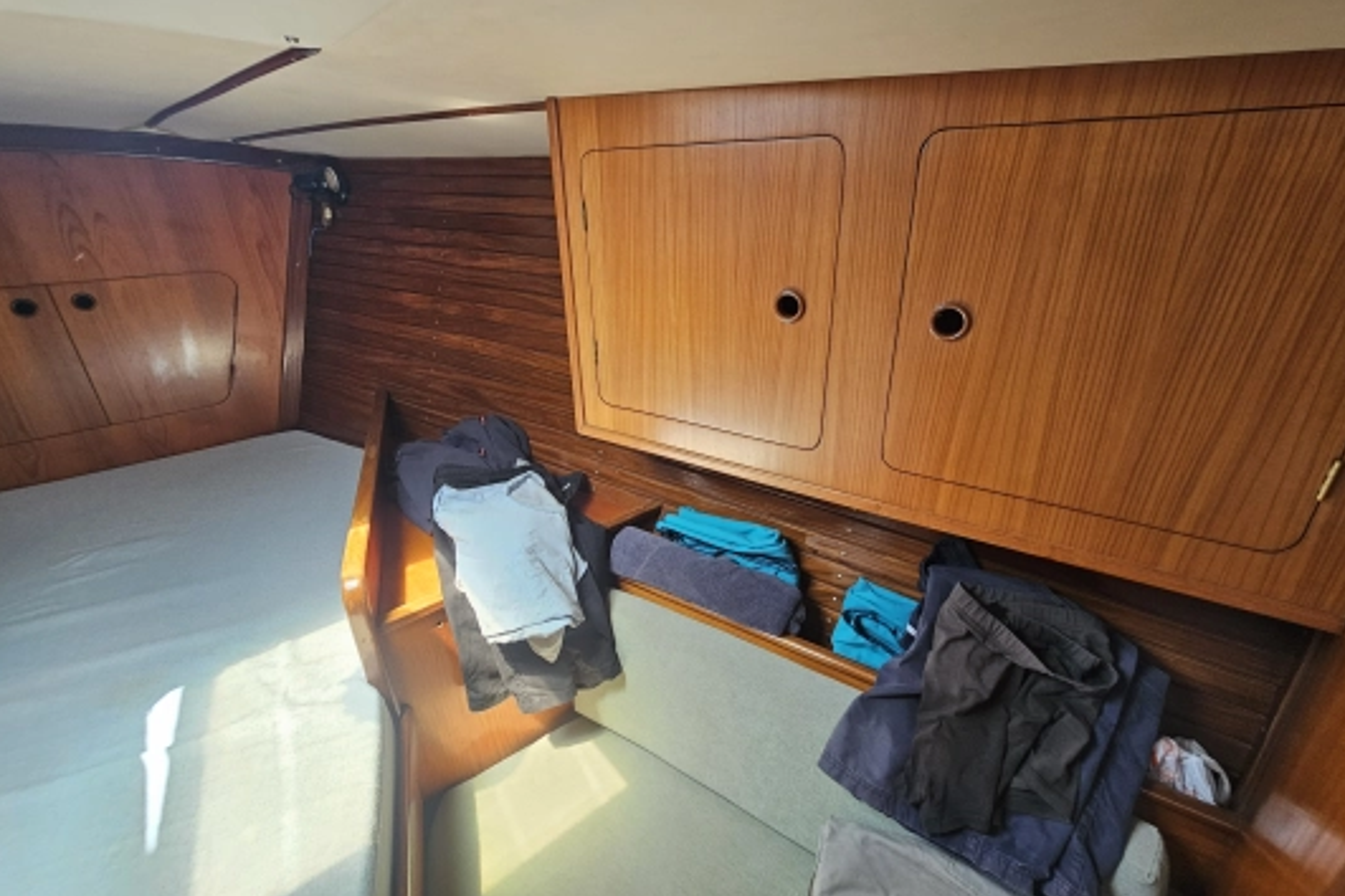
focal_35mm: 14
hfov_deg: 104.2
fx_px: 523
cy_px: 437
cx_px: 684
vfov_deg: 81.2
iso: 80
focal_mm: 2.2
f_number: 2.2
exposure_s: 1/70.8
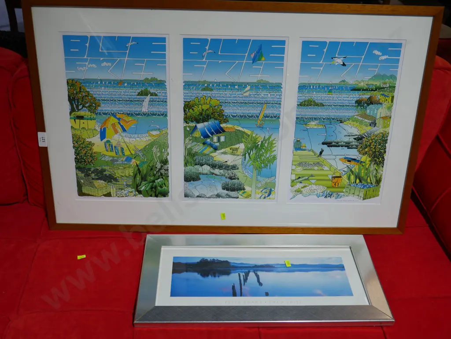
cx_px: 226
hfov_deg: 49.0
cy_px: 170
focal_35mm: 38
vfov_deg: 37.8
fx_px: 495
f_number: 4.1
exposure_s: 1/80
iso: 200
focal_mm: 19
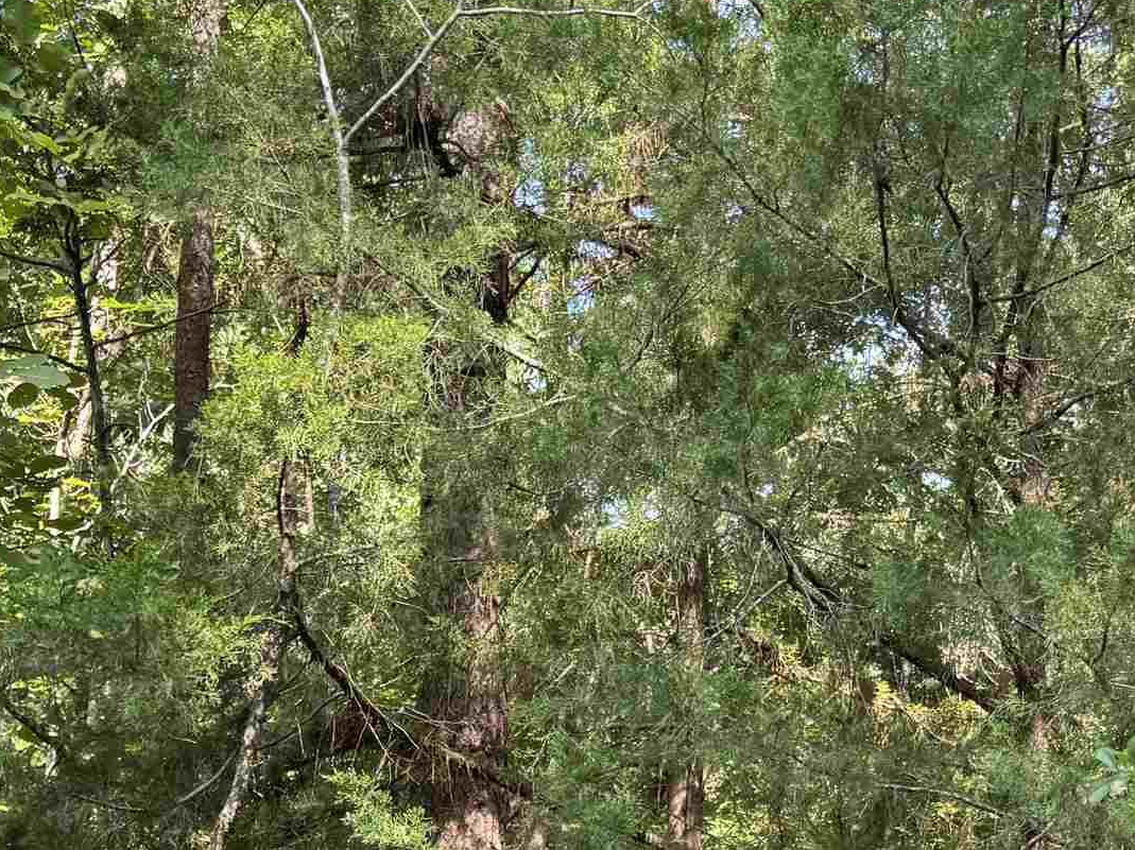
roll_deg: -3.7
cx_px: 907
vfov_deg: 20.4
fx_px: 2262
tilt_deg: +3.2
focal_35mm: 69
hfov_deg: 27.6
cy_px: 902
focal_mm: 6.76
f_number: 1.78
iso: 64
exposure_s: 1/132
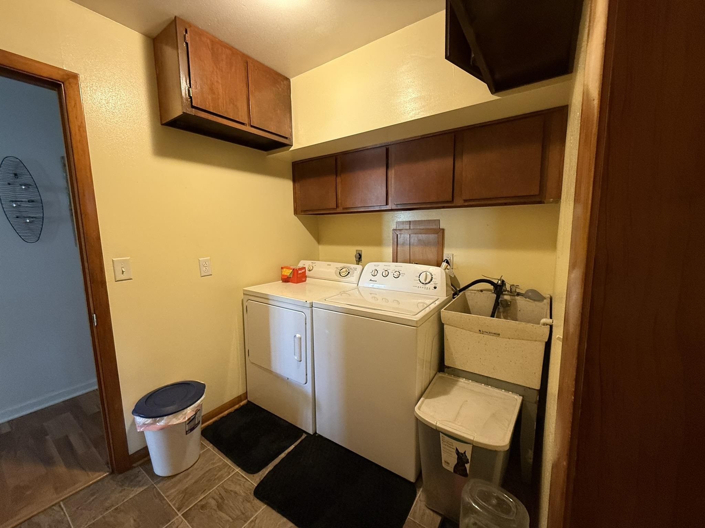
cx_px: 352
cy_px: 264
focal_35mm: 14
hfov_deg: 102.1
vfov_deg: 85.7
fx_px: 285
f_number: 2.2
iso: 400
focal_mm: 2.22
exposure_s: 1/60
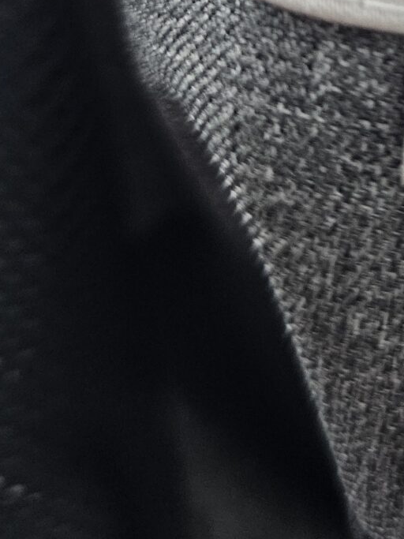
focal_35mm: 69
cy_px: -137
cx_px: 549
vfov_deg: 24.9
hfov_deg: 19.4
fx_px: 1074
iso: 250
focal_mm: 6.3
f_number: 1.7
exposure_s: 1/33.5
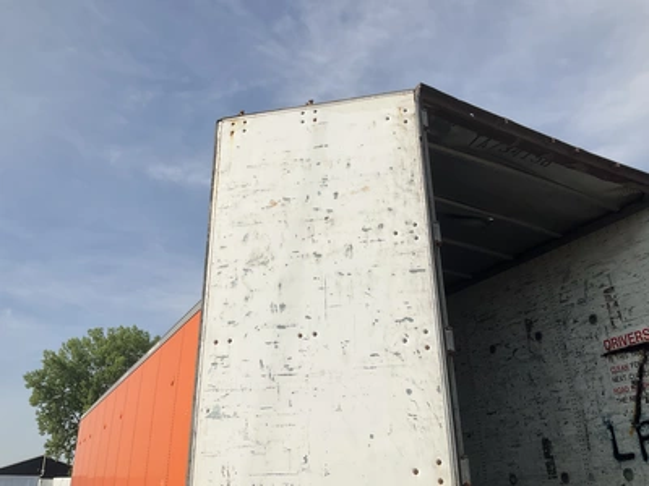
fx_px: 544
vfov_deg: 48.2
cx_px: 324
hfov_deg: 61.7
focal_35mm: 29
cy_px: 243
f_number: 1.8
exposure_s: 1/4065
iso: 25
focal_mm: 3
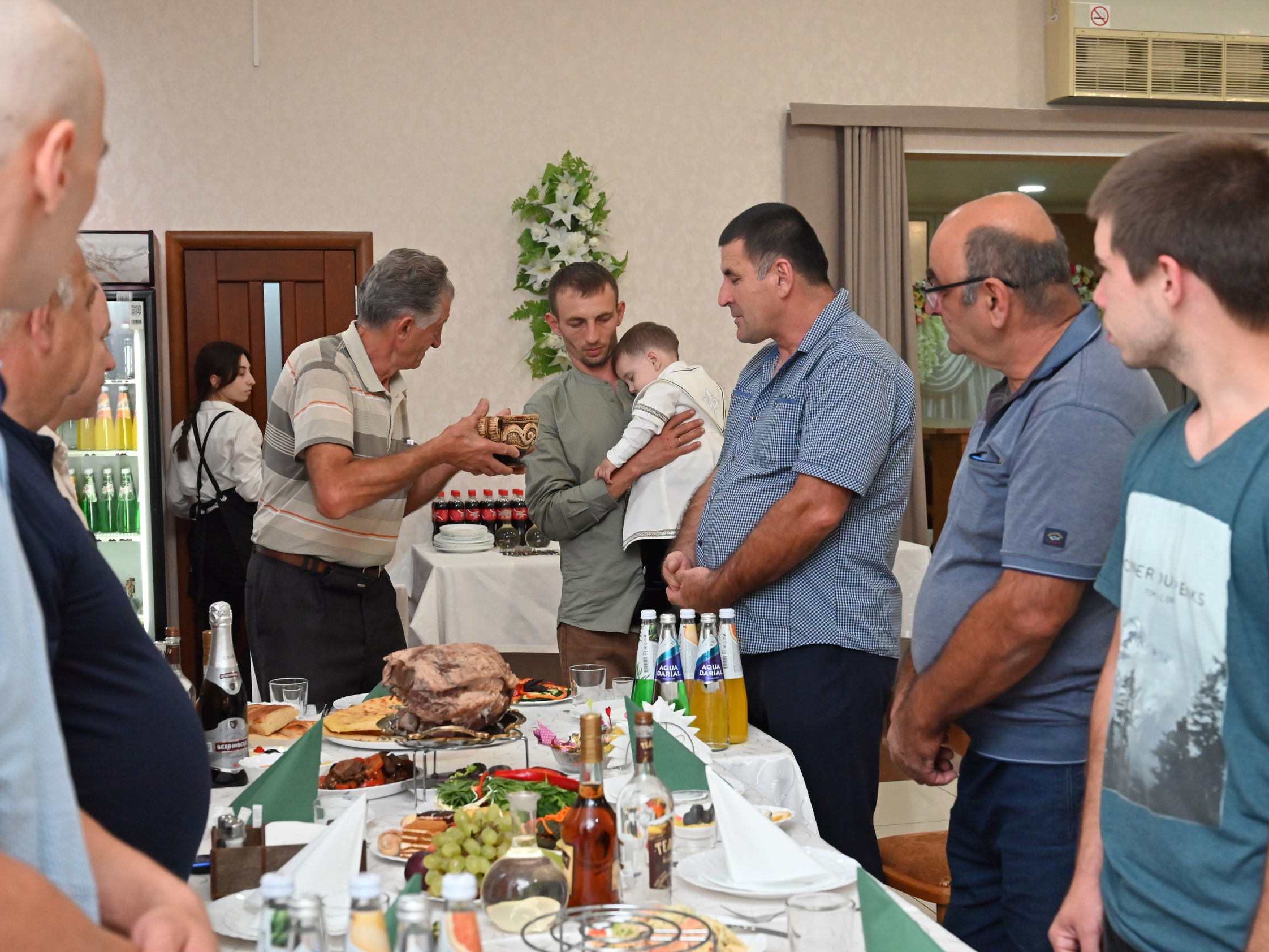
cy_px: 483
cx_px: 657
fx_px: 1650
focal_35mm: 45
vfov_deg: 32.2
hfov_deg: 42.1
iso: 3200
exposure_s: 1/200
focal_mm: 41
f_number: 5.6
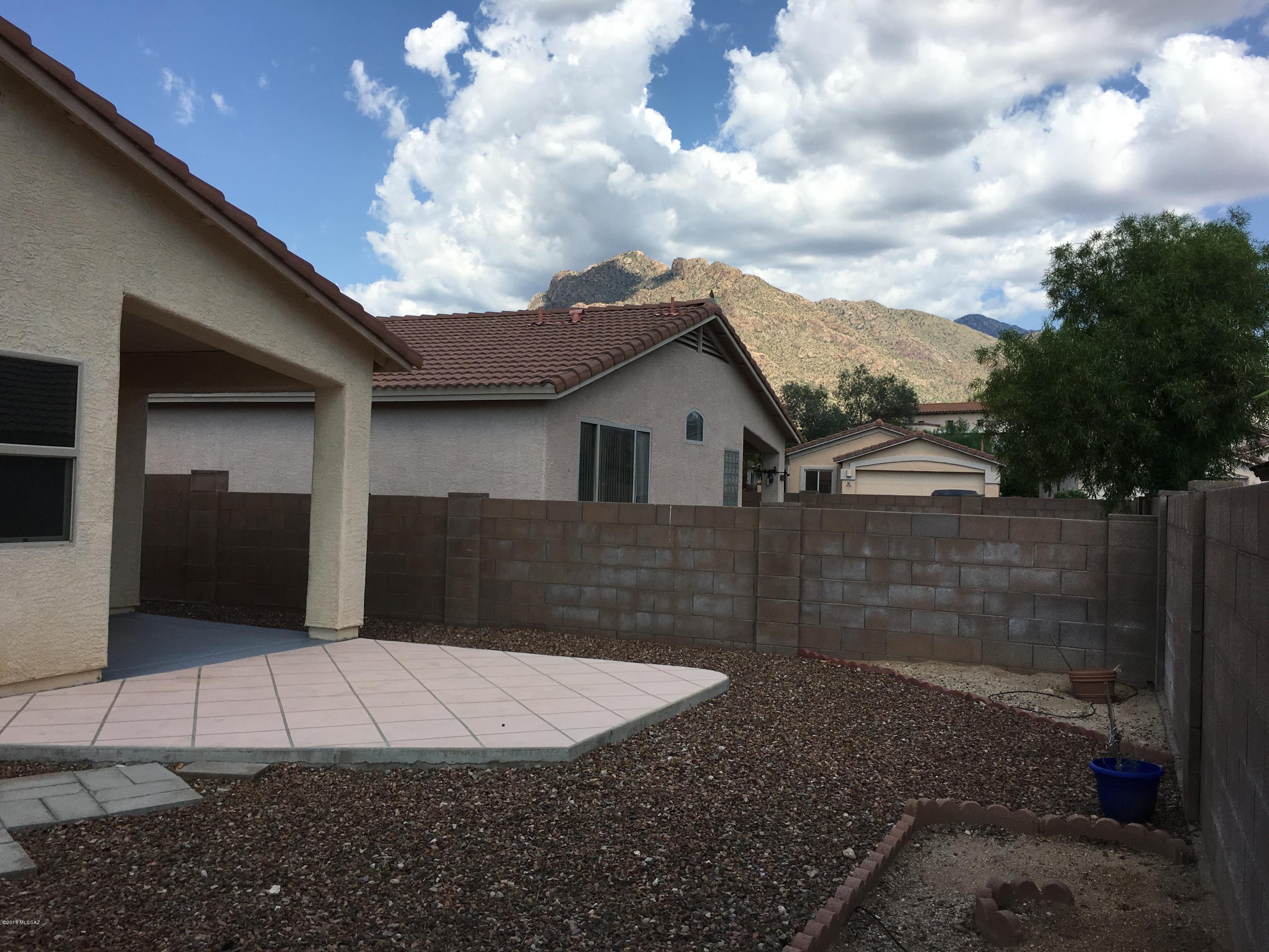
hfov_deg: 61.7
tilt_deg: +2.0
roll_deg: -1.7
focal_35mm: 29
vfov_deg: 48.2
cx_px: 634
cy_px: 476
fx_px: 1063
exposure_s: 1/1789
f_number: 2.2
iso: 25
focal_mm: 4.15
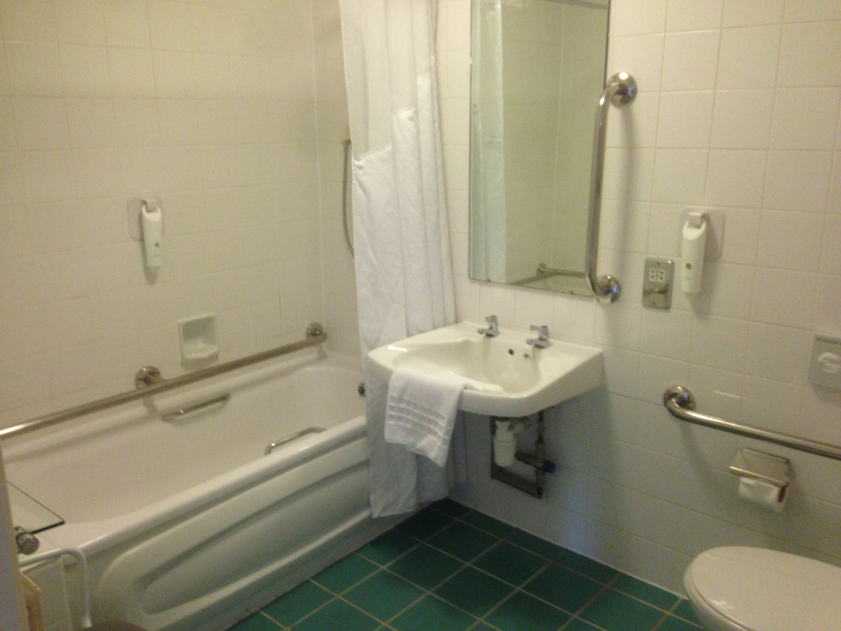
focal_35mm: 33
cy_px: 316
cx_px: 420
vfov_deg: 42.9
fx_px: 802
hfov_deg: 55.4
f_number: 2.4
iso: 200
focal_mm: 4.12
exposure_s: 1/20
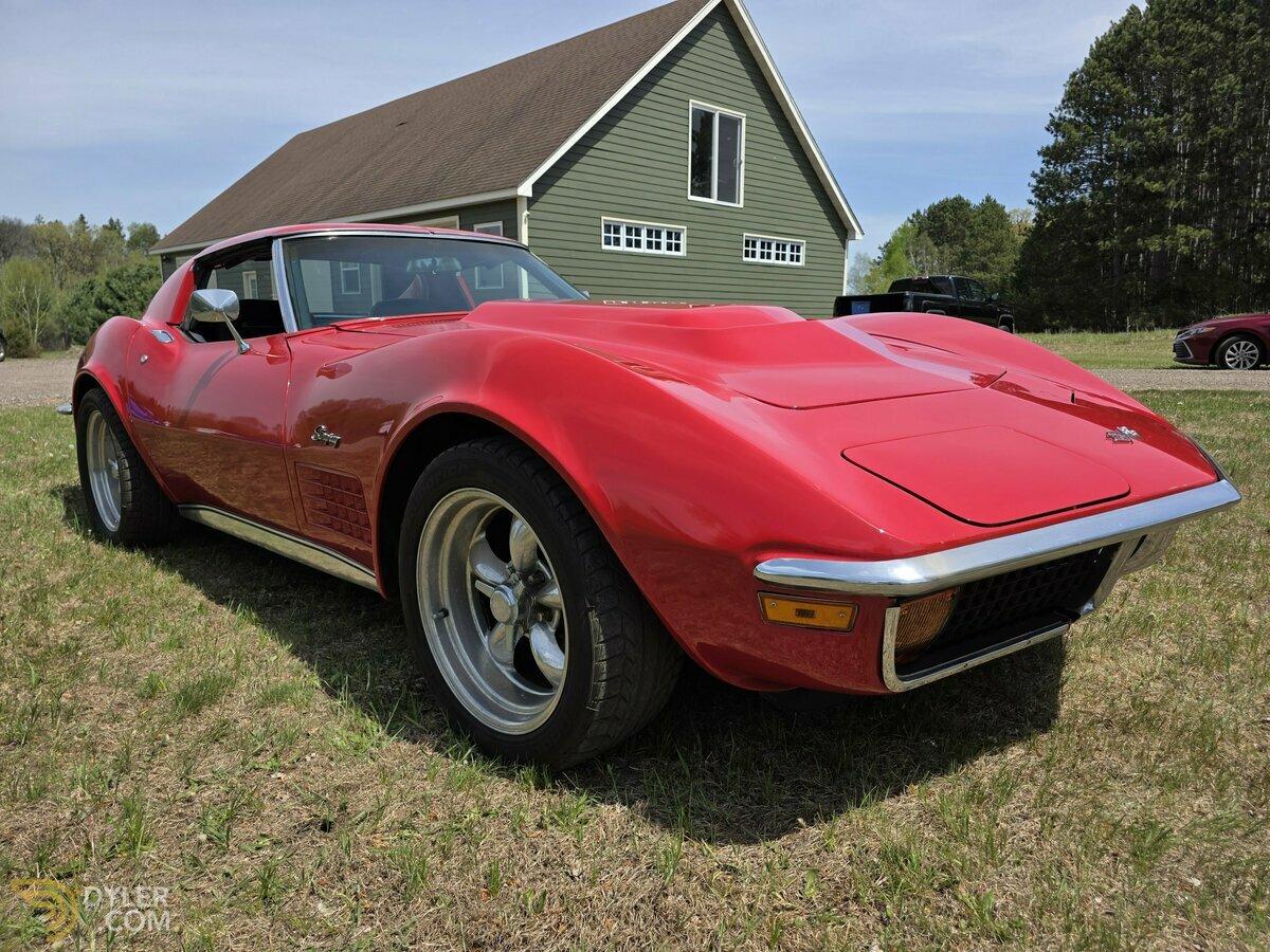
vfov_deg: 58.9
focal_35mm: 23
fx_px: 844
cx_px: 635
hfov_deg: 73.9
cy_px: 476
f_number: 1.7
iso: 80
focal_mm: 6.3
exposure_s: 1/5958
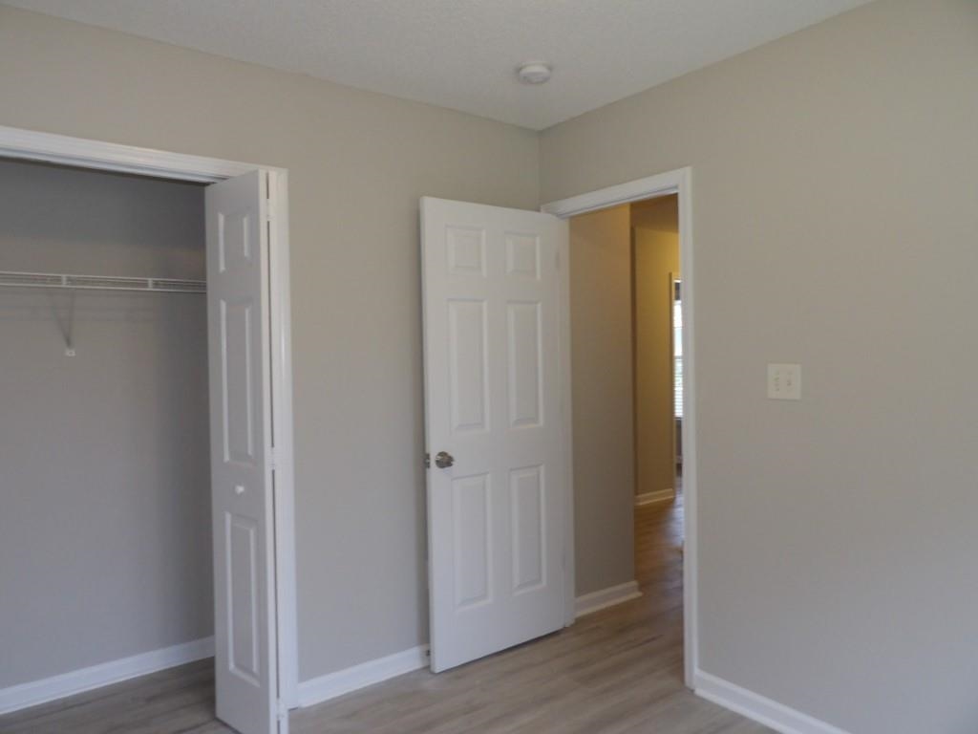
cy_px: 367
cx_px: 489
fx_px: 678
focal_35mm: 24
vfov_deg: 56.8
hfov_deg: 71.6
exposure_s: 1/33
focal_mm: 4.3
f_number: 3.2
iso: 200
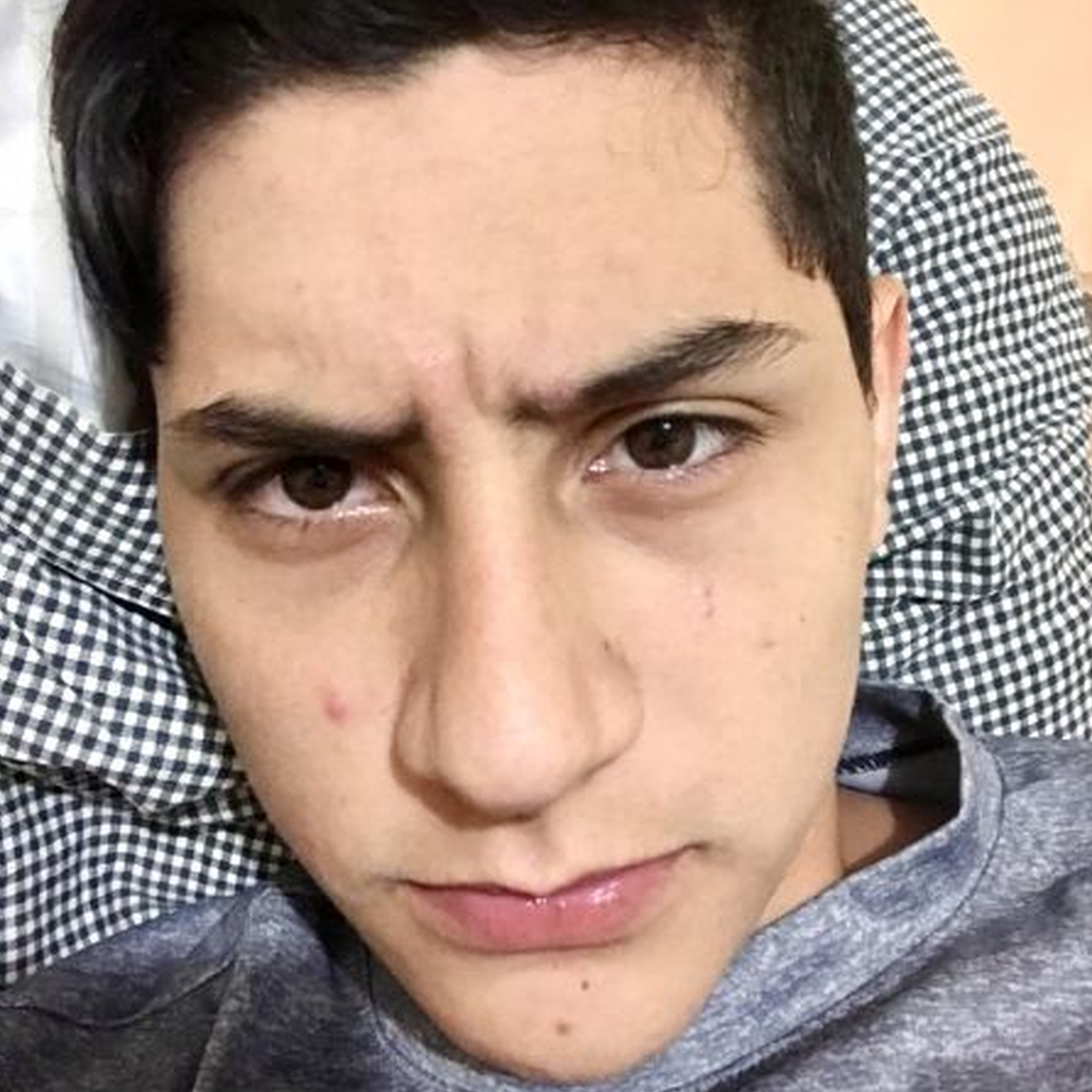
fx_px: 1356
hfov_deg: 43.9
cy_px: 493
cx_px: 548
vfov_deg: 43.8
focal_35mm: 38
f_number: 2.2
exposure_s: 1/15
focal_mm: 2.87
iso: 640
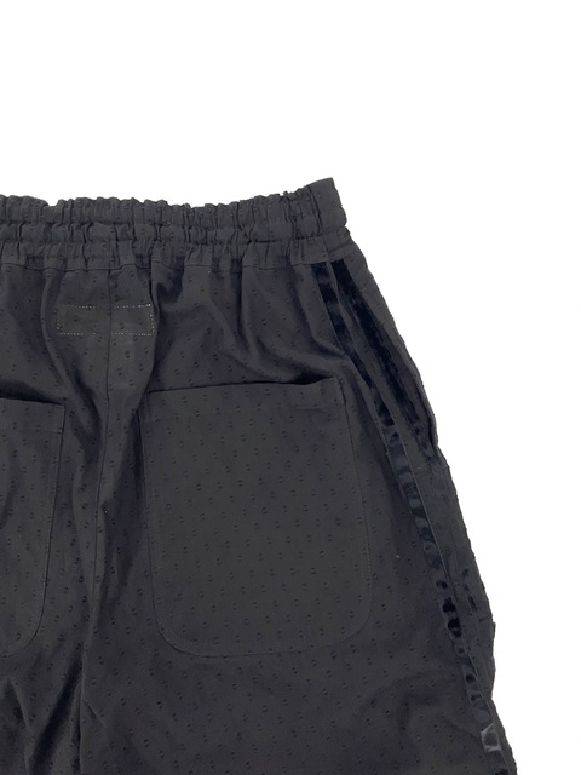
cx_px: 290
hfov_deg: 48.2
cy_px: 388
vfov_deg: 61.7
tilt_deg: -87.4
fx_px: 649
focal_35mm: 29
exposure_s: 1/159
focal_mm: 3
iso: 16
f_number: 1.8
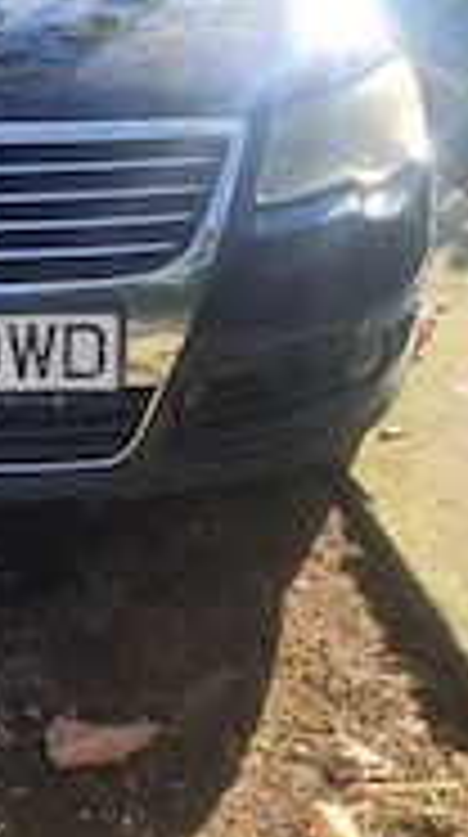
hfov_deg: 18.7
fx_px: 1352
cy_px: -4
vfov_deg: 31.7
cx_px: -76
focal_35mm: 61
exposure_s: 1/705
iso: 40
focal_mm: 5.4
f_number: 1.8
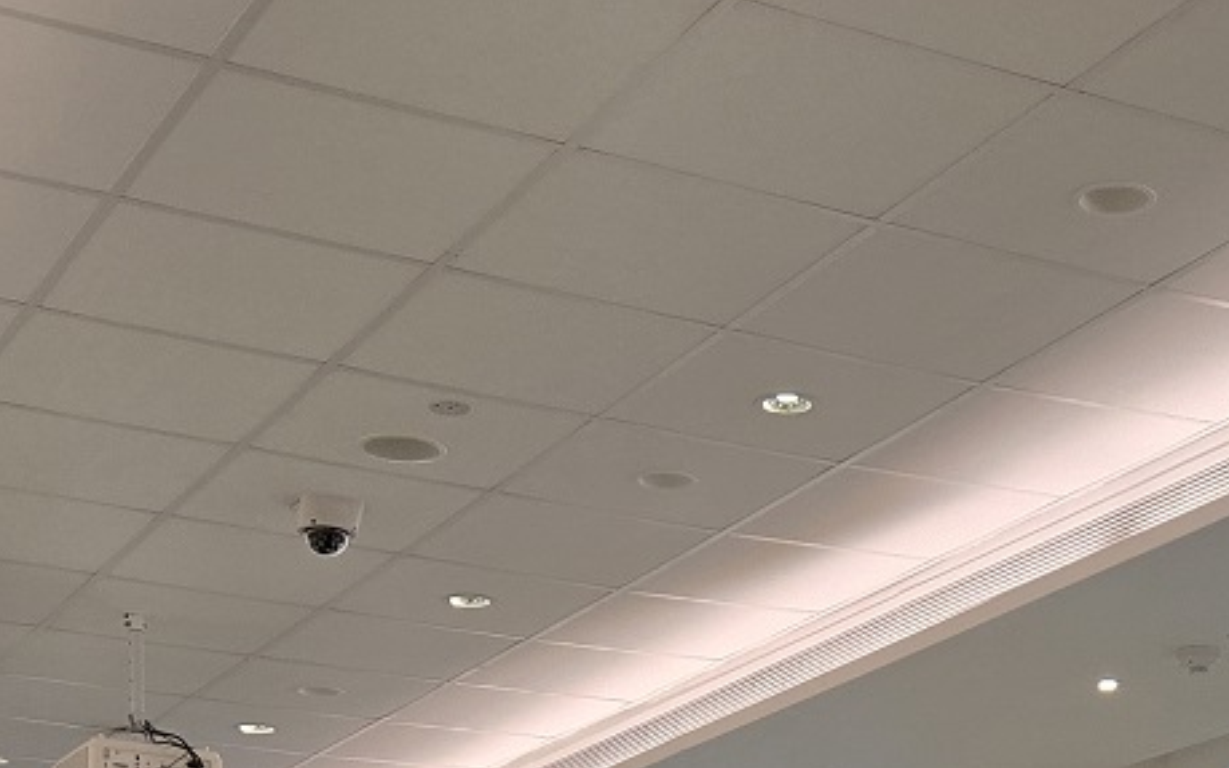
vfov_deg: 13.6
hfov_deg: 24.2
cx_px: 873
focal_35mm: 85
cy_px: 1426
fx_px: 2847
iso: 125
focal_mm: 5.4
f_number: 1.8
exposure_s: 1/180
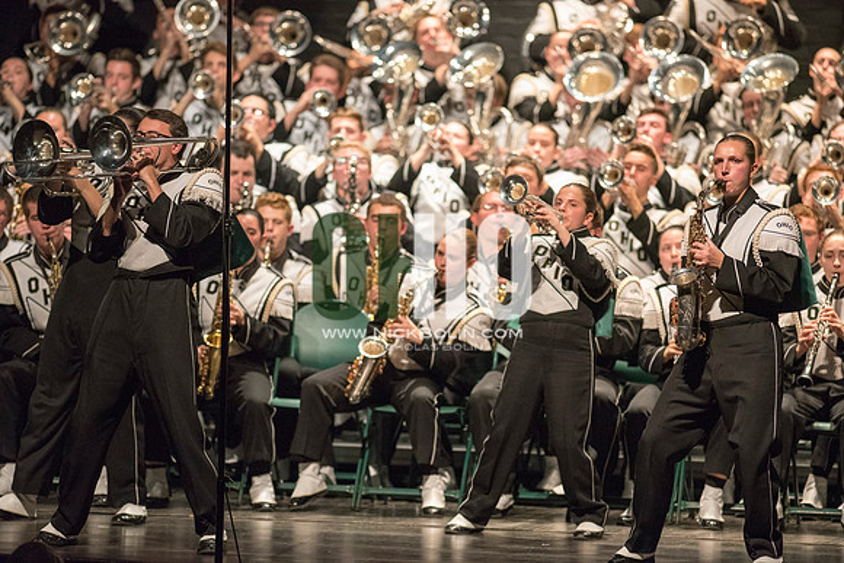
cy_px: 282
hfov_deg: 6.9
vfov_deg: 4.6
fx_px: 7035
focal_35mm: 300
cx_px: 422
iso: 4000
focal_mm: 300
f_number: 2.8
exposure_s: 1/500
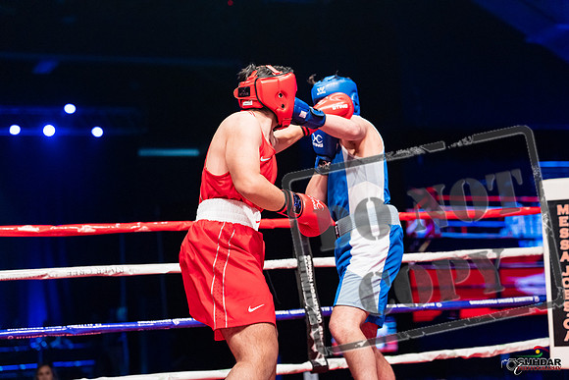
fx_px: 1170
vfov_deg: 18.4
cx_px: 284
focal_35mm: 74
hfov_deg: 27.3
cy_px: 190
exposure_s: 1/1000
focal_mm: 74
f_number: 2.8
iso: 4000
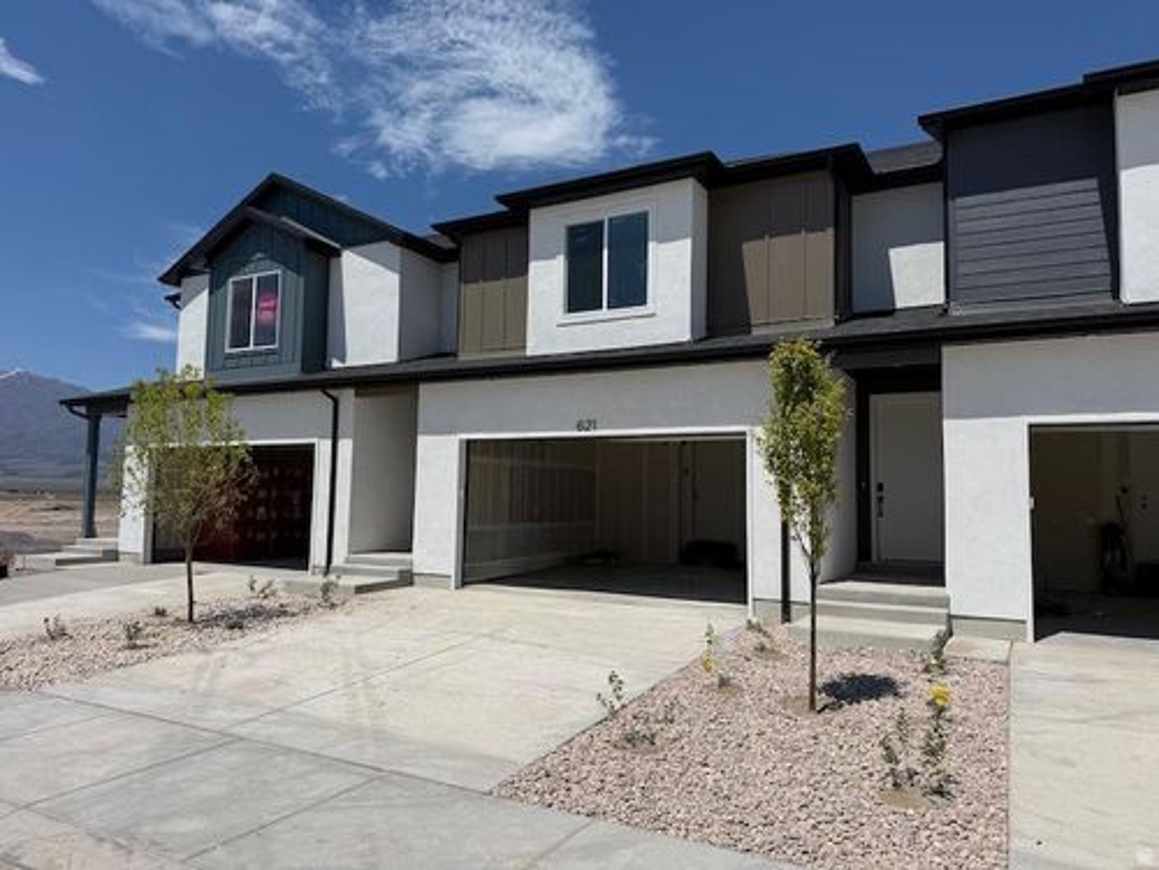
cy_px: 435
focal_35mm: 24
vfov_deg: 56.8
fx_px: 804
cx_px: 580
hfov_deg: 71.6
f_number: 1.78
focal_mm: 6.76
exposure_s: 1/10309
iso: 80
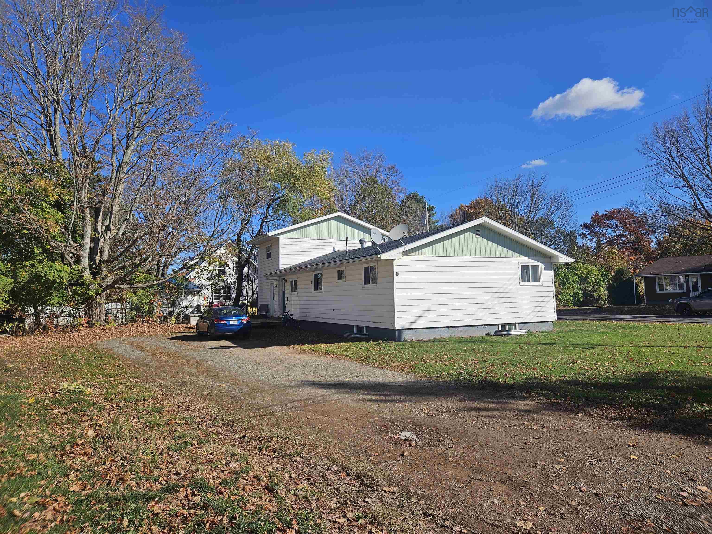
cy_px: 267
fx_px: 473
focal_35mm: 23
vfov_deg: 58.9
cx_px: 356
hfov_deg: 73.9
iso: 25
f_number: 1.8
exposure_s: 1/2558
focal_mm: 5.4
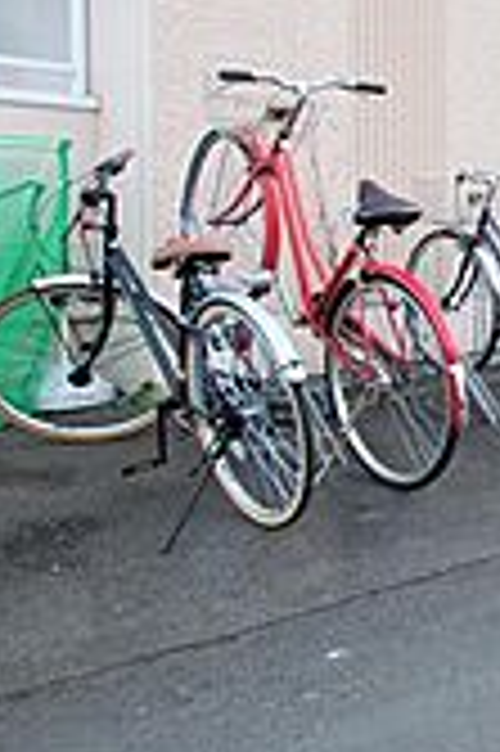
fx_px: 898
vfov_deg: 44.6
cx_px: 696
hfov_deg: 25.5
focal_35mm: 43
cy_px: 234
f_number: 5.6
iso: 100
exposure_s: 1/60
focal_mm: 10
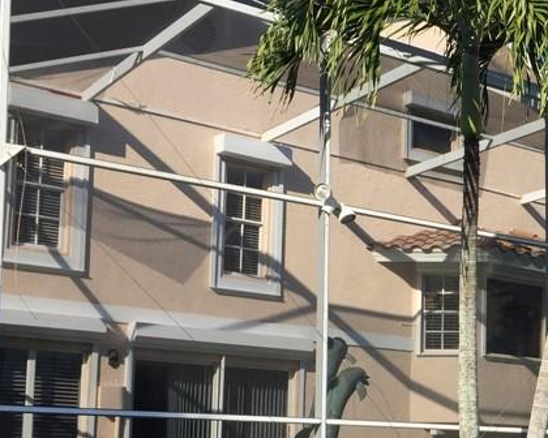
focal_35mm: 69
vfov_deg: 21.8
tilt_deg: +6.7
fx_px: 1119
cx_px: 497
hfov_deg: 26.6
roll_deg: -1.2
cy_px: 360
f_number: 2.2
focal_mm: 4.15
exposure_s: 1/2083
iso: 32
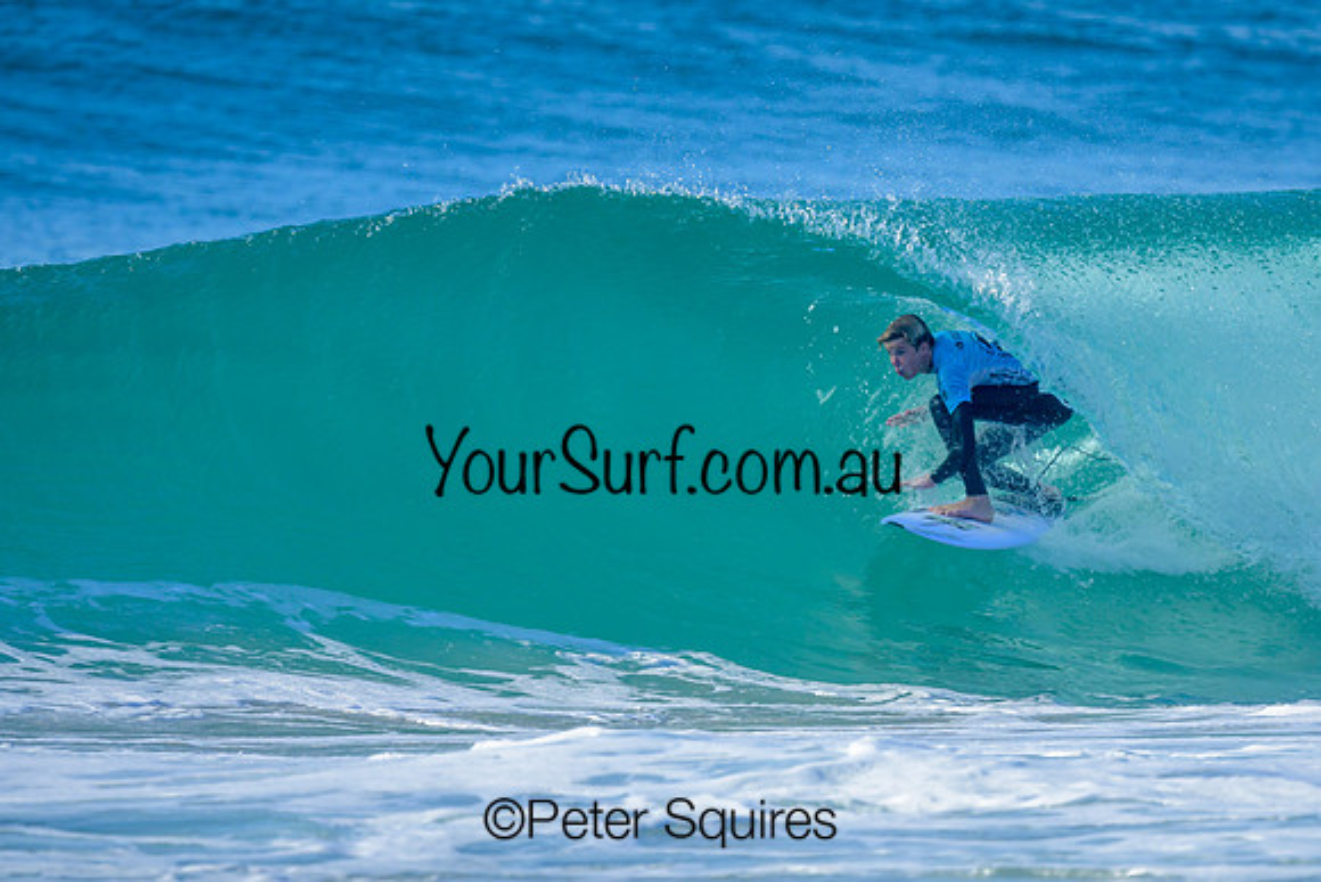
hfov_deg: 1.9
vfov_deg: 1.3
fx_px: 40303
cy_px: 492
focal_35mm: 1098
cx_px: 842
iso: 320
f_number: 6.3
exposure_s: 1/2000
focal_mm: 800
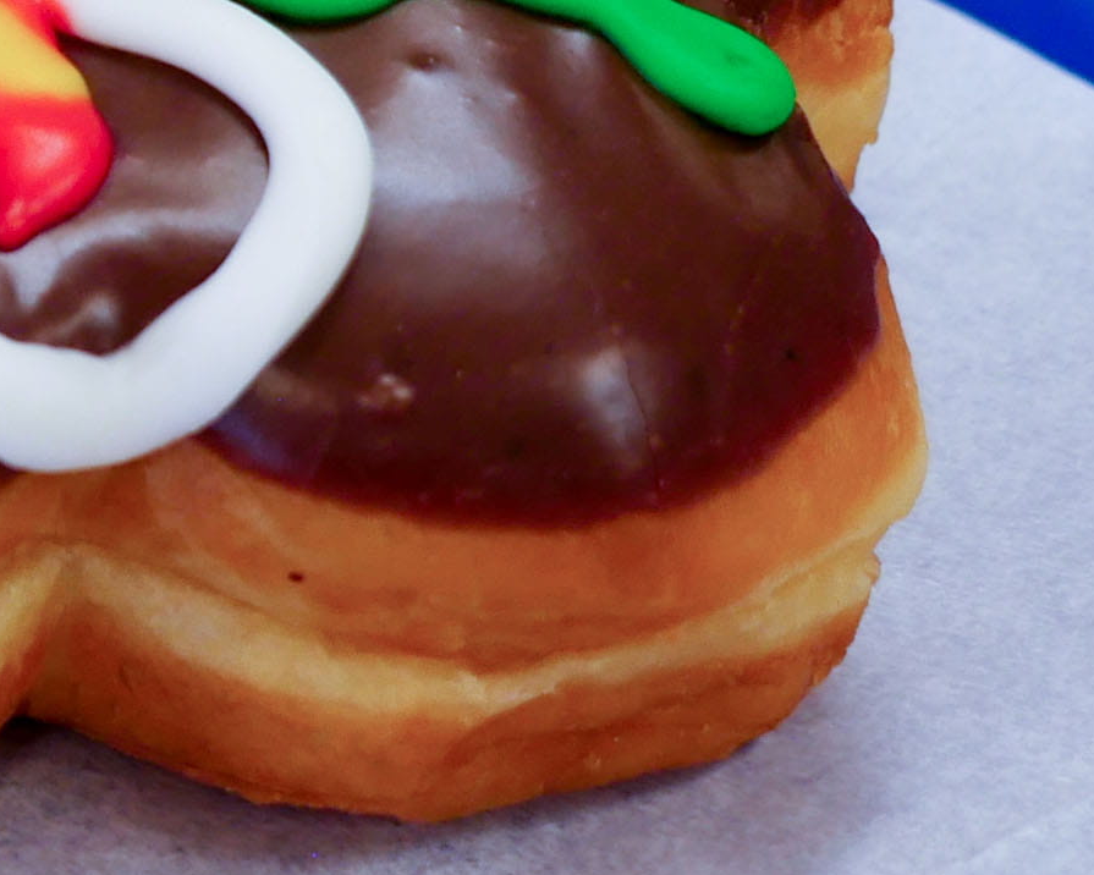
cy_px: 401
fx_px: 6832
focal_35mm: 211
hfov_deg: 9.0
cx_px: -483
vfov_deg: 7.3
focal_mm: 21
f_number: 2.8
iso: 200
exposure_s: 1/60
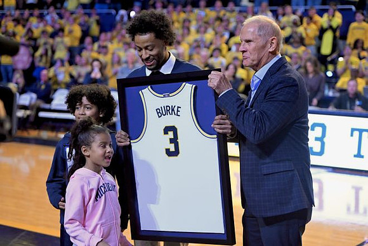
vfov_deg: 19.5
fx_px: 716
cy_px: 123
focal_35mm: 70
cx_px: 184
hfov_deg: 28.8
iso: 4000
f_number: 2.8
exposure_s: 1/500
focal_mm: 70
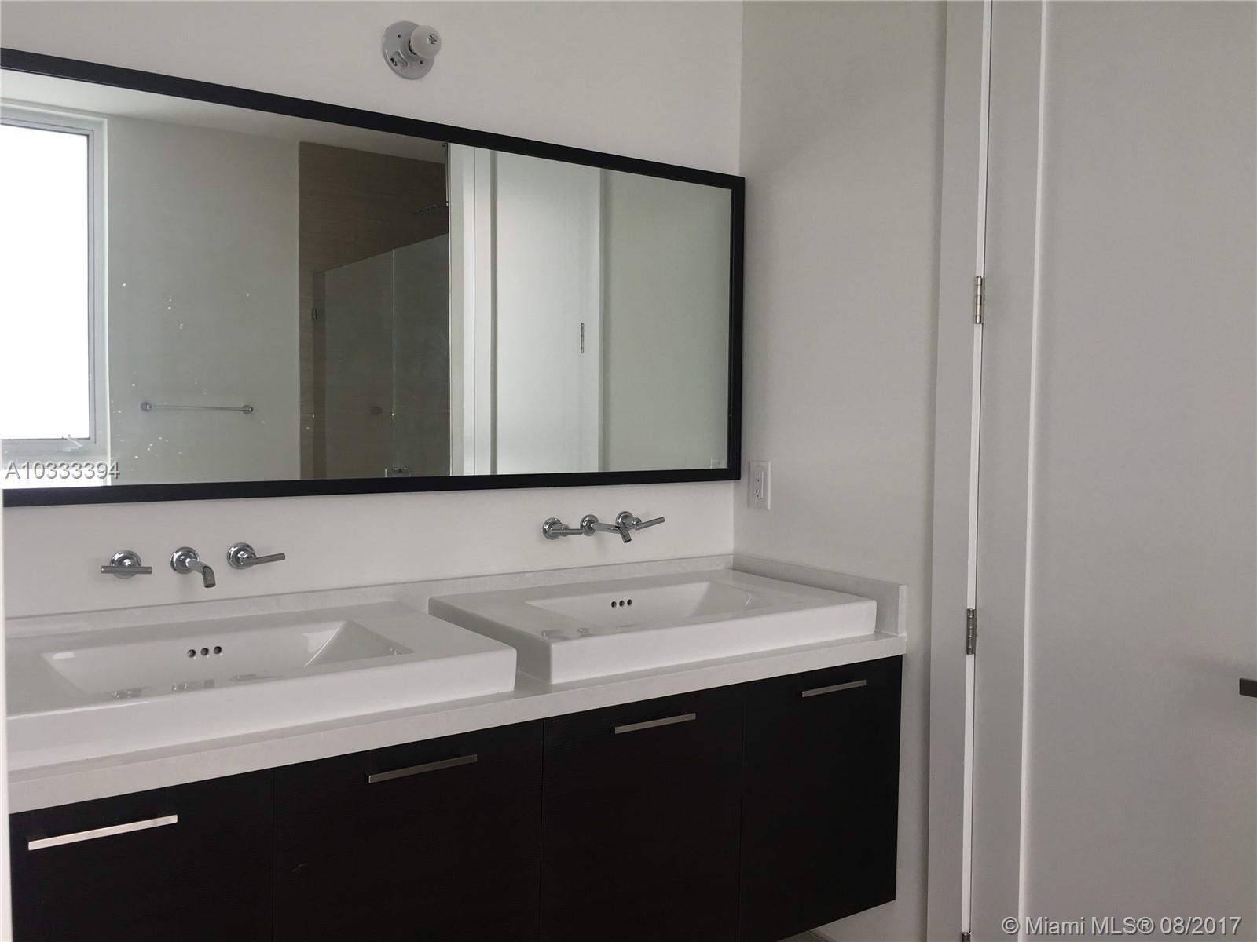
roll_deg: -0.6
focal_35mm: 29
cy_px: 471
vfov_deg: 48.2
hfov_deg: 61.7
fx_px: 1053
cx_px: 628
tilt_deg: -2.6
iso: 25
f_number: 2.2
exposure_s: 1/50
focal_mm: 4.15
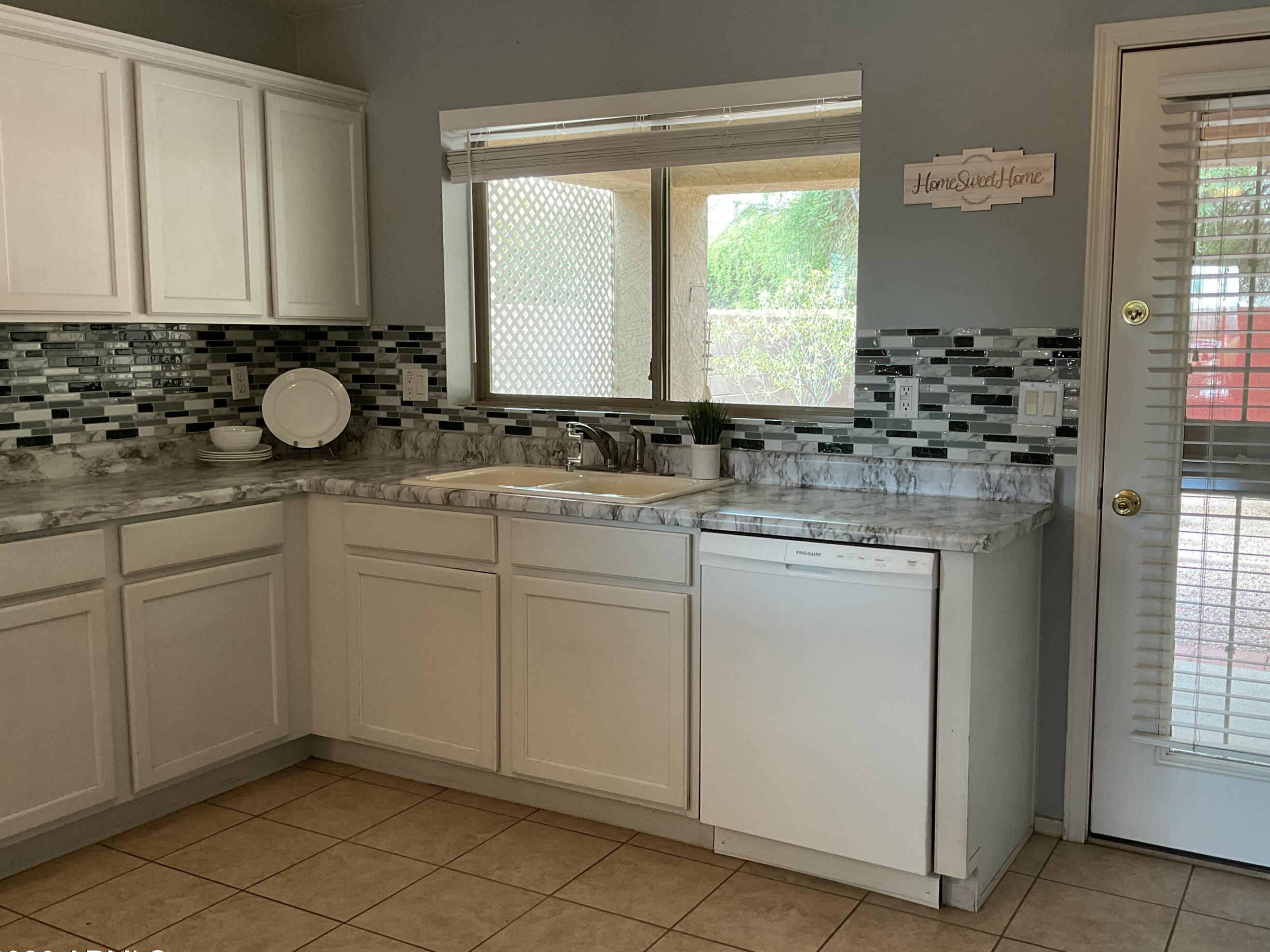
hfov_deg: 55.2
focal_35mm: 33
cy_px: 470
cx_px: 708
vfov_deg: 42.9
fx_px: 1211
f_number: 1.8
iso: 50
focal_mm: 3
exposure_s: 1/60
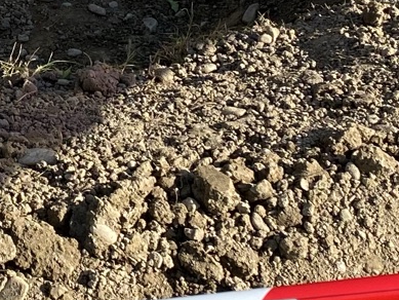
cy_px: -5
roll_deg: +0.6
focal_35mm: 137
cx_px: -41
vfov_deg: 10.7
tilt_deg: -40.1
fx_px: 1580
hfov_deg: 14.1
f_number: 1.8
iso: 32
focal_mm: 4.25
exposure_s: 1/1412
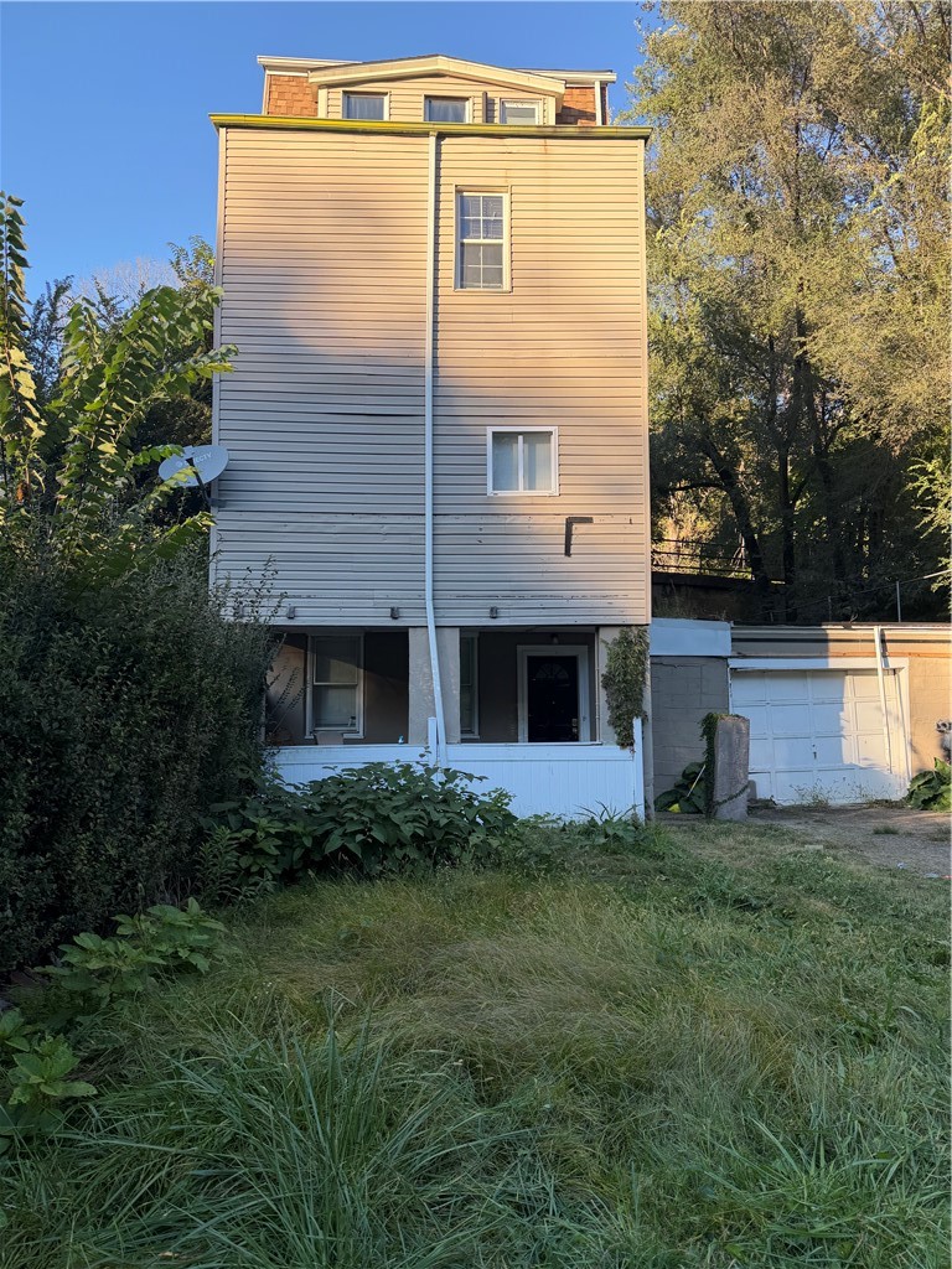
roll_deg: +0.8
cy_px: 634
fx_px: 880
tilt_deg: +6.8
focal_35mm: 24
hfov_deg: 56.8
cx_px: 476
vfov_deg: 71.6
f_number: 1.78
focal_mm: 6.76
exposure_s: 1/683
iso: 100
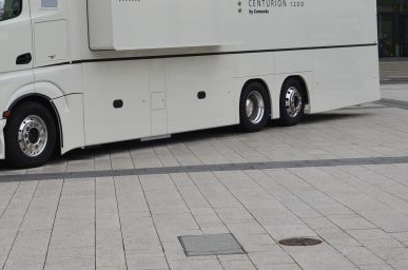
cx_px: 139
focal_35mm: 87
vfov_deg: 15.6
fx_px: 982
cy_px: 71
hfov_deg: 23.4
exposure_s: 1/60
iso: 320
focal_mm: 35
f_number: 10
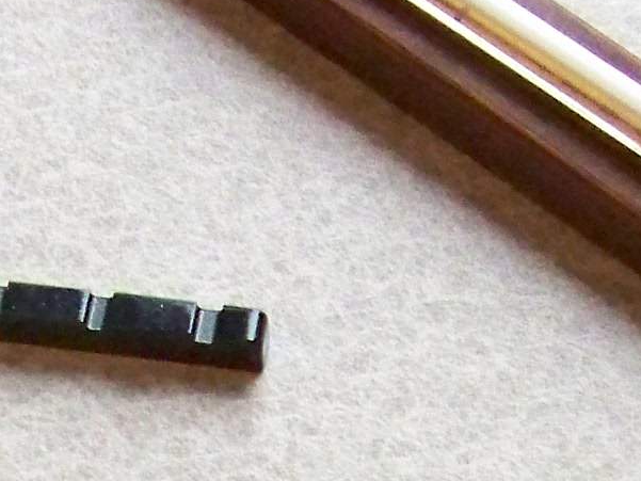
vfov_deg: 7.8
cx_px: 272
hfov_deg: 10.7
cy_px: 891
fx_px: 3408
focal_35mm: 184
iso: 400
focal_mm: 5.85
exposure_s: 1/320
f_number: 3.2
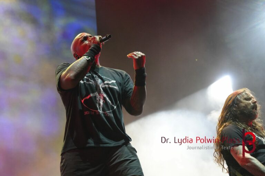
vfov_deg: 10.2
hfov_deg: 15.2
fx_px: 994
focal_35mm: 135
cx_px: 132
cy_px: 88
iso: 2500
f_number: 5.6
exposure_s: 1/160
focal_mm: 90
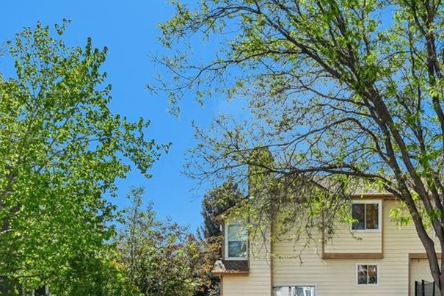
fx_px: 456
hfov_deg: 51.4
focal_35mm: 37
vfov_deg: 33.2
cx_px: 277
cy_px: 289
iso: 64
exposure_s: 1/160
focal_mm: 14
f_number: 11
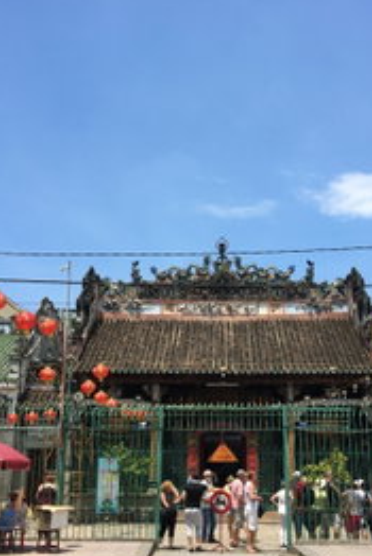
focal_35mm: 46
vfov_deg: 42.7
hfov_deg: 29.2
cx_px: 213
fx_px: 712
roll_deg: +0.0
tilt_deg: +13.4
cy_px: 308
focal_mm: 4.15
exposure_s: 1/1099
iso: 25
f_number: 2.2
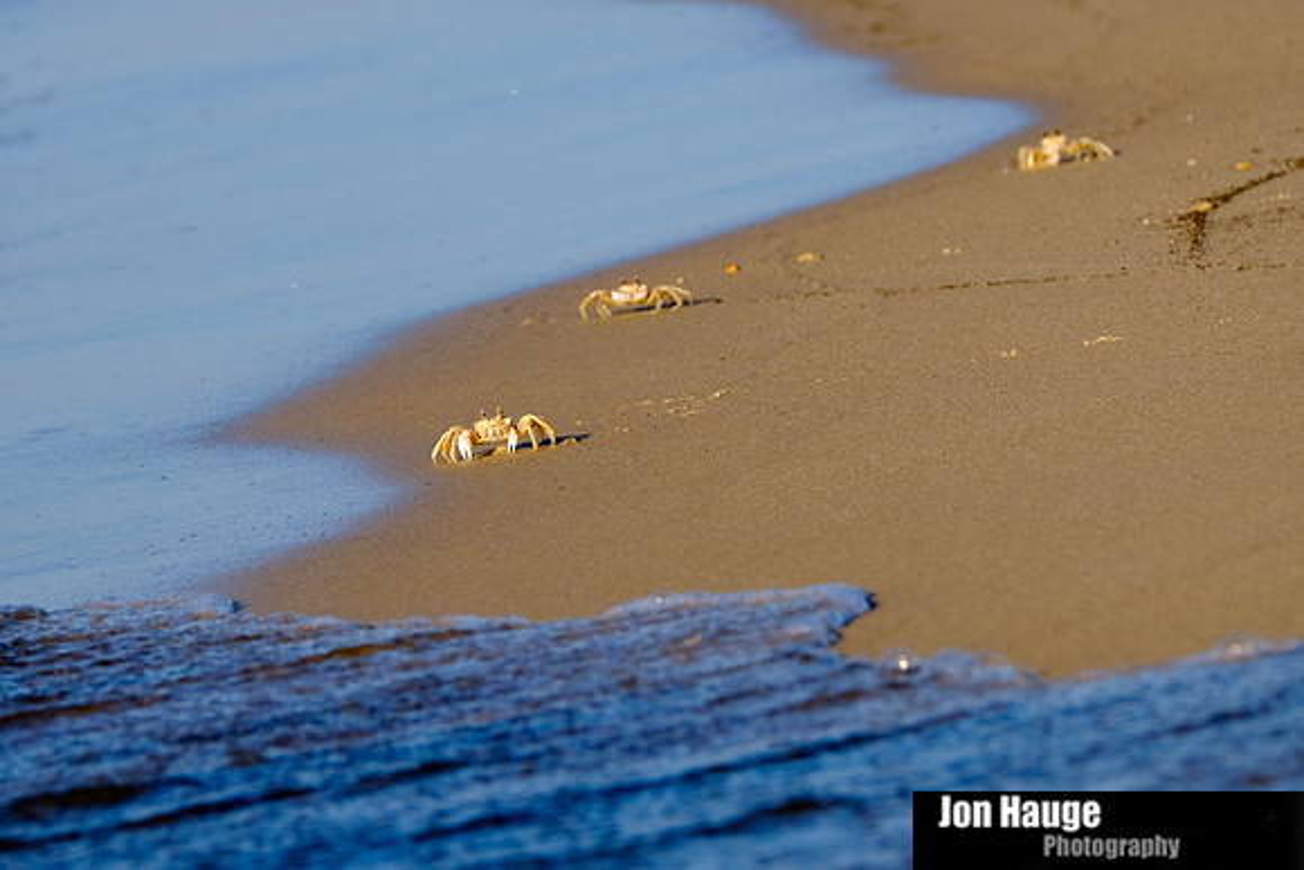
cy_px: 422
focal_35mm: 845
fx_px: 30630
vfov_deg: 1.6
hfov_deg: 2.4
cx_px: 561
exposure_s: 1/1000
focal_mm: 400
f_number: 8
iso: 800
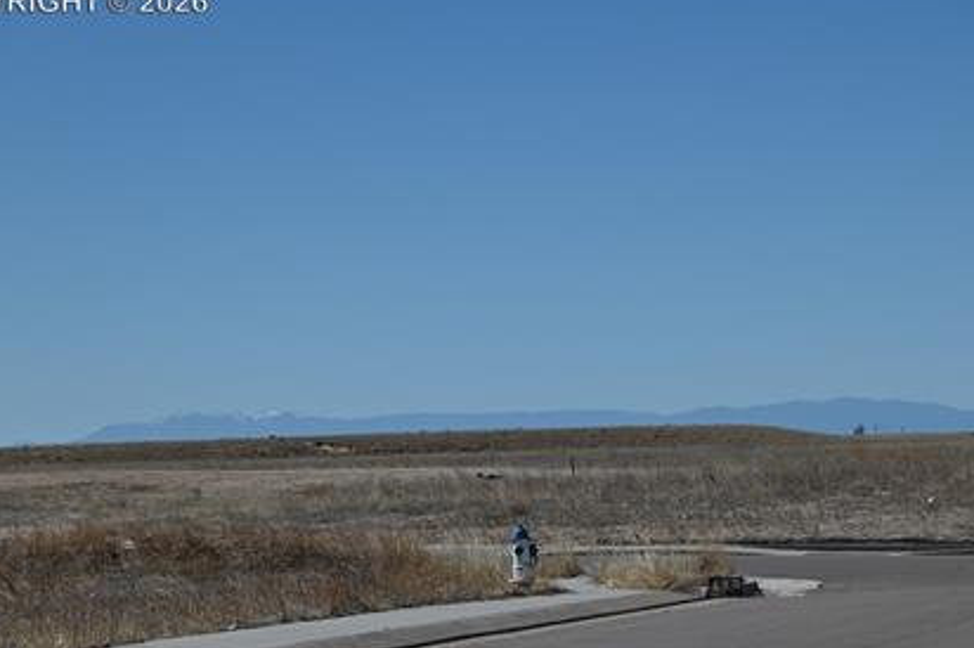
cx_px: 674
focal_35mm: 163
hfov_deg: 12.6
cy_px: 434
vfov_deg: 8.4
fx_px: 4406
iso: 100
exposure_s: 1/1000
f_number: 7.1
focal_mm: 105
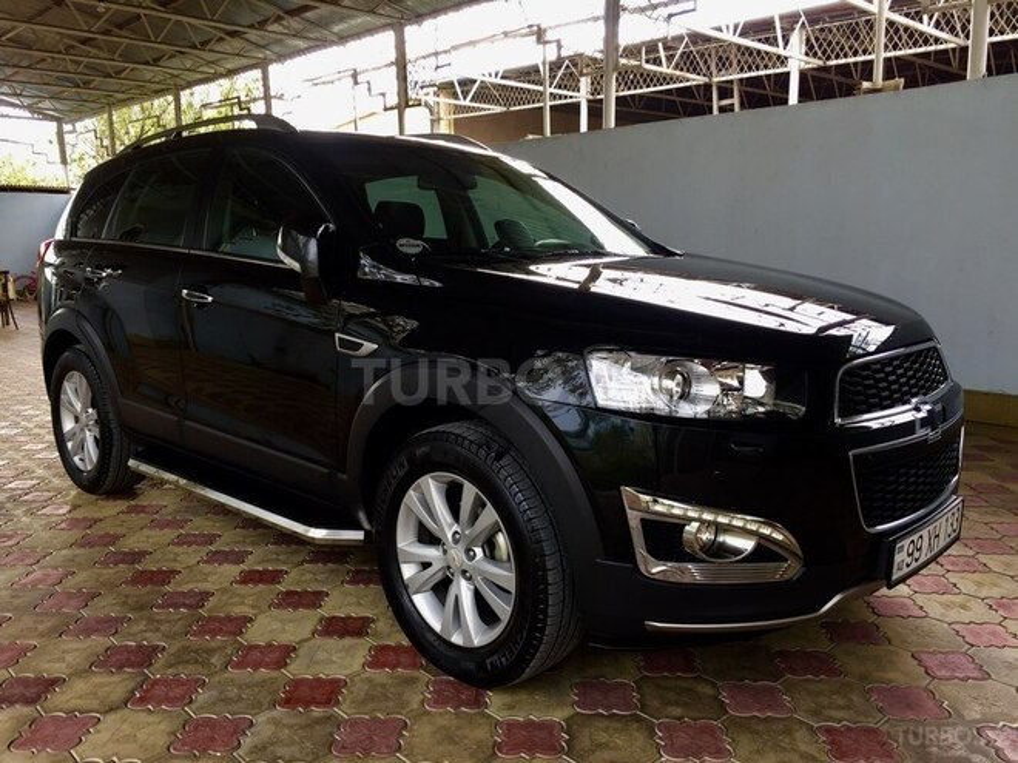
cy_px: 382
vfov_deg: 48.2
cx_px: 509
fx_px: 853
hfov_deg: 61.7
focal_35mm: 29
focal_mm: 4.15
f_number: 2.2
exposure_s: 1/100
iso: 32
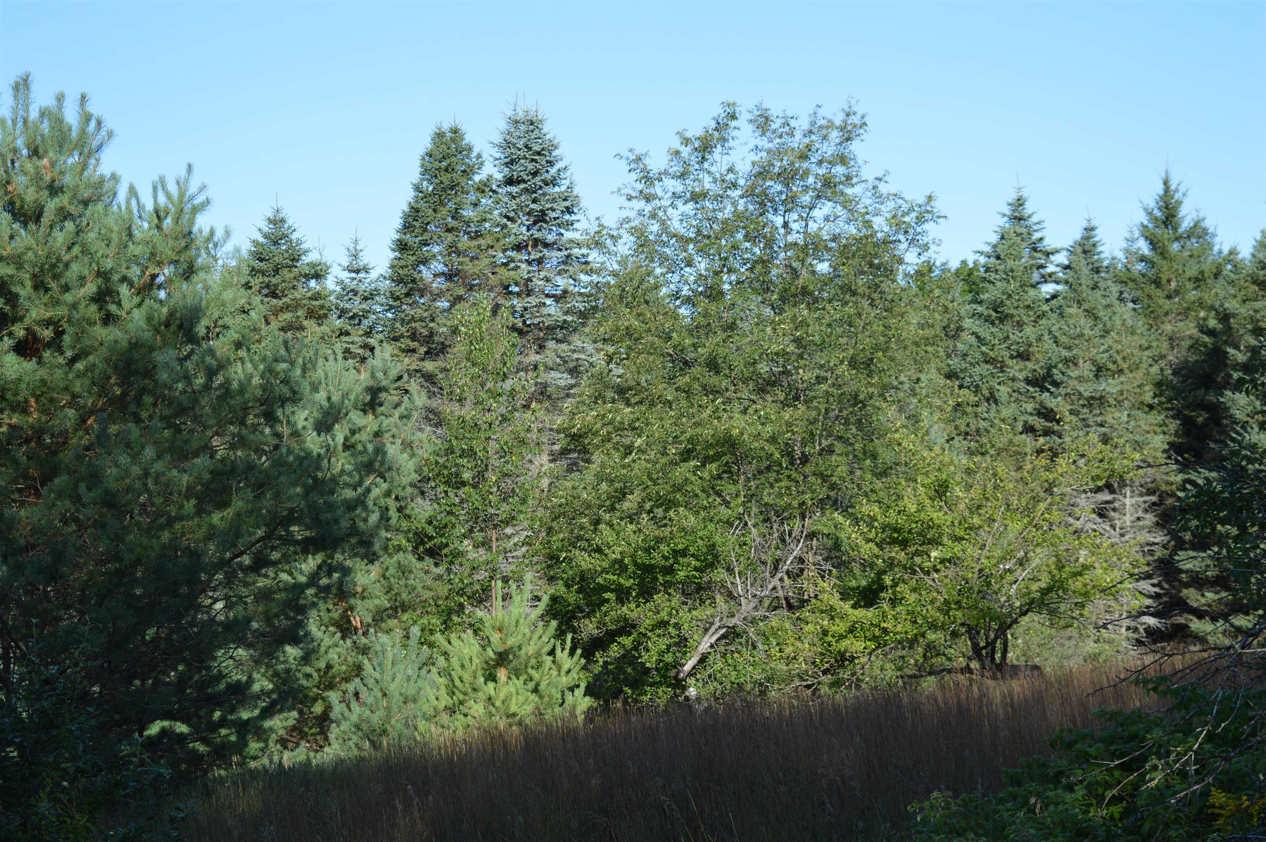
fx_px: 2424
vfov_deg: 19.7
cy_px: 421
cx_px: 633
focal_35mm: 69
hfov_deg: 29.3
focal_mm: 46
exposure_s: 1/250
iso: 100
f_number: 8
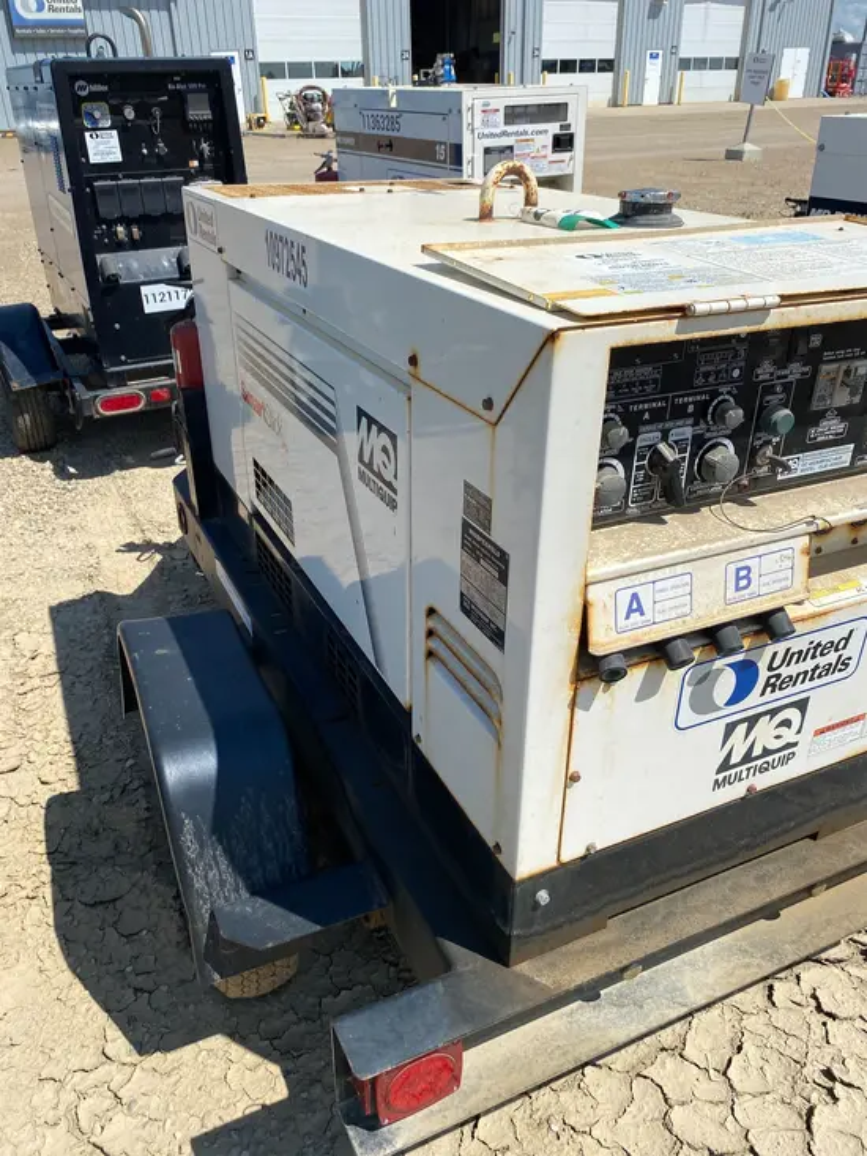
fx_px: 868
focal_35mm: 26
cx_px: 434
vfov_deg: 67.3
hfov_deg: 53.1
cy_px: 578
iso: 32
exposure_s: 1/4444
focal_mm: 4.25
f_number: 1.8
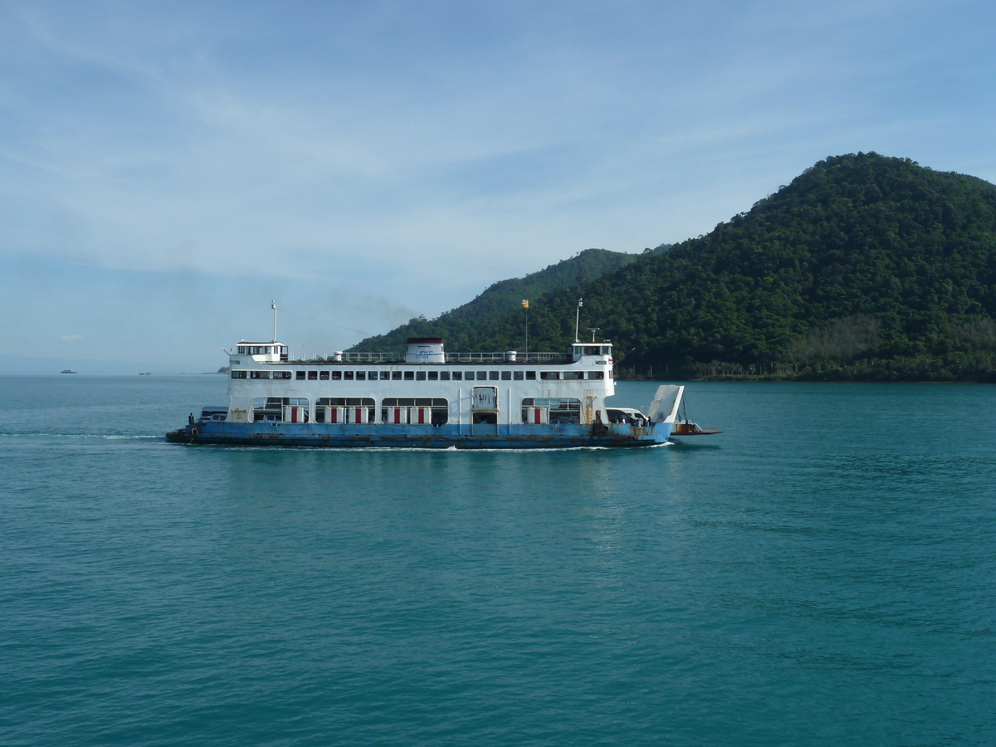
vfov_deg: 44.2
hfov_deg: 56.8
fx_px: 921
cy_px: 374
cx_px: 498
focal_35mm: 32
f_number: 5.6
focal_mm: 5.3
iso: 80
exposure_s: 1/500
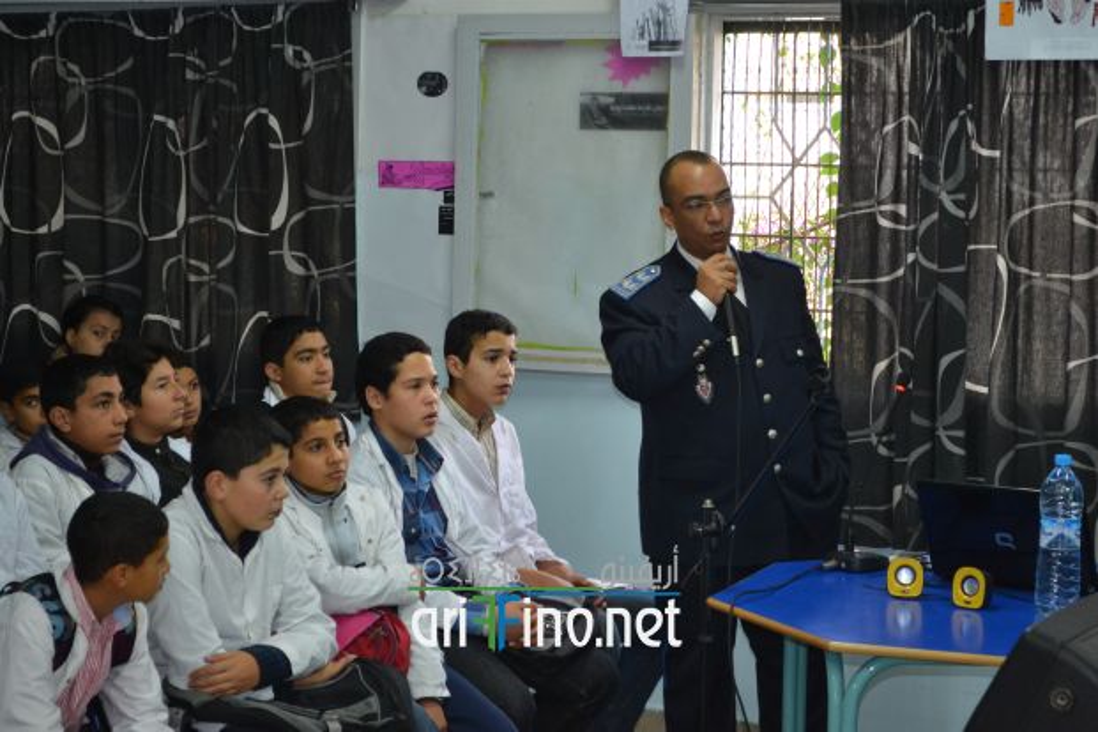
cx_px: 549
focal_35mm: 82
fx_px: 2516
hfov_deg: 24.6
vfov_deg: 16.6
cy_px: 366
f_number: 5.6
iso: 1250
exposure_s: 1/60
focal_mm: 55
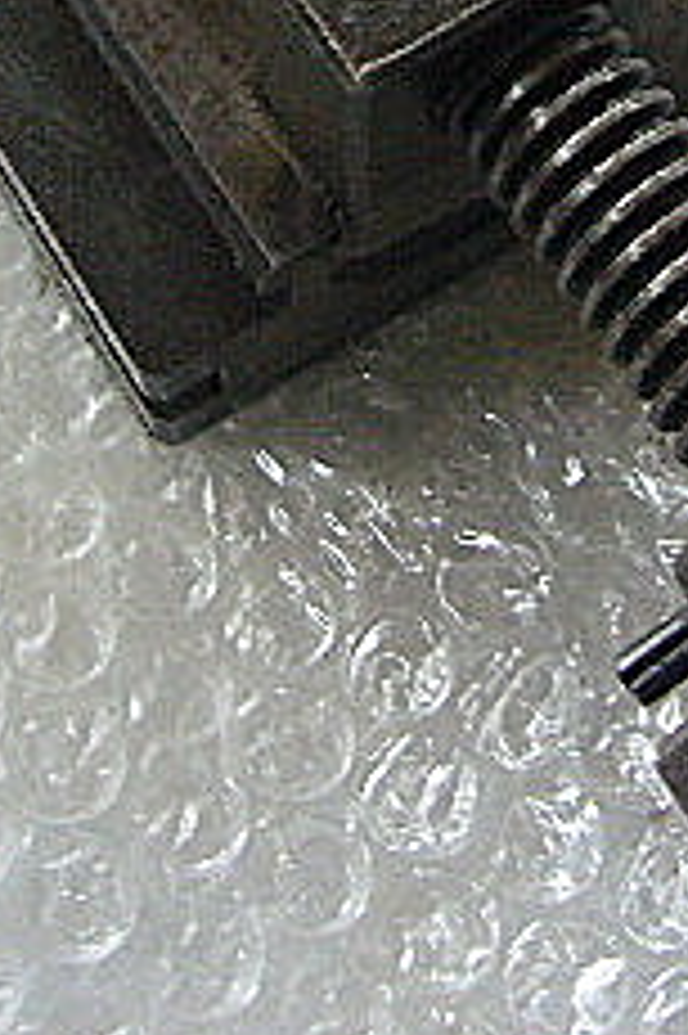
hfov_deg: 16.8
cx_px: 382
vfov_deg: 24.1
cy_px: 18
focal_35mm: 81
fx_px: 2325
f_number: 2.8
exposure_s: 1/15
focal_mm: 4.6
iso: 200
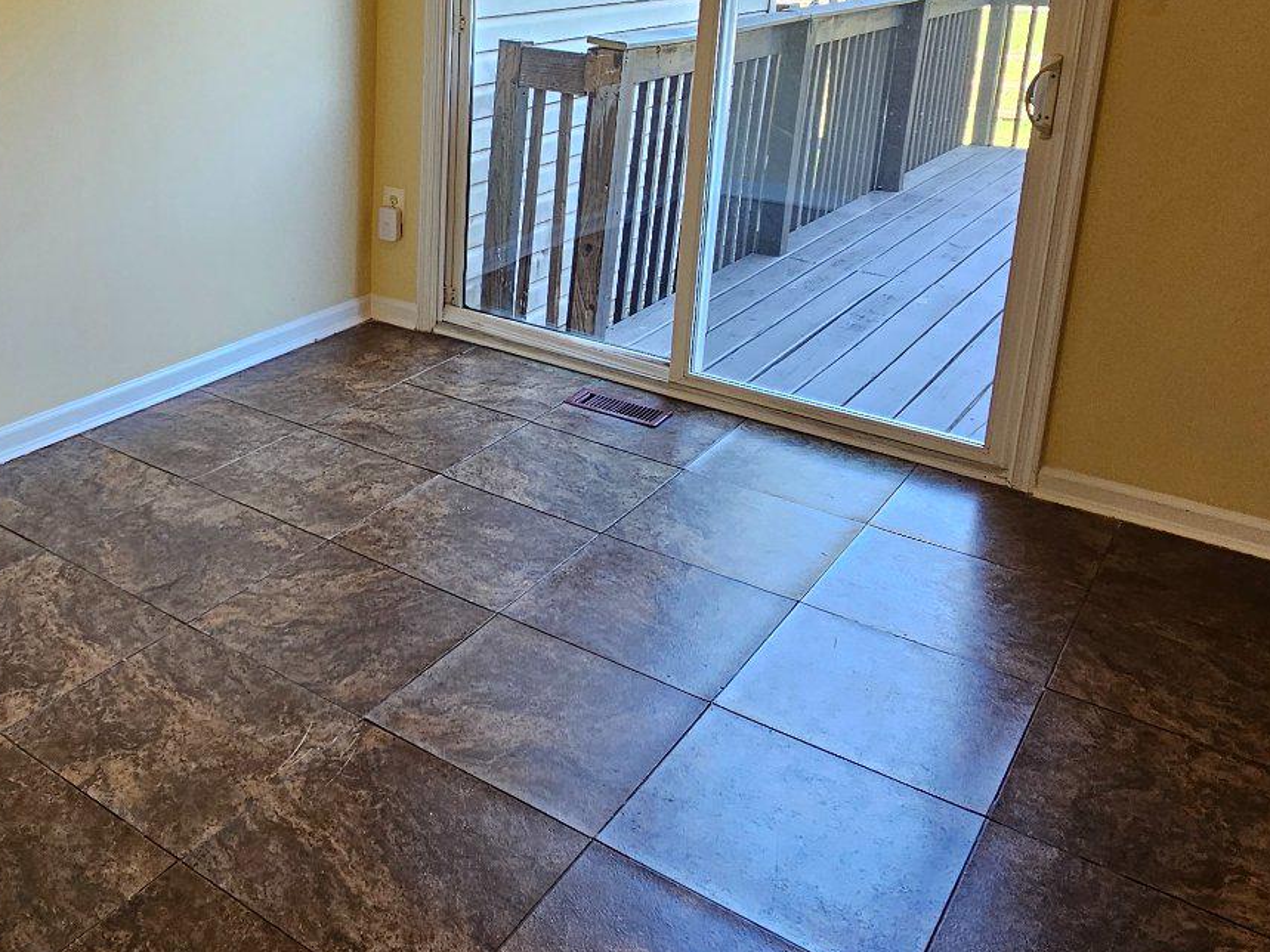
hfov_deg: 55.0
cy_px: 208
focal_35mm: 31
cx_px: 285
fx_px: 1137
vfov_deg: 43.6
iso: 125
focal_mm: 2.2
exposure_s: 1/60
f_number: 2.2
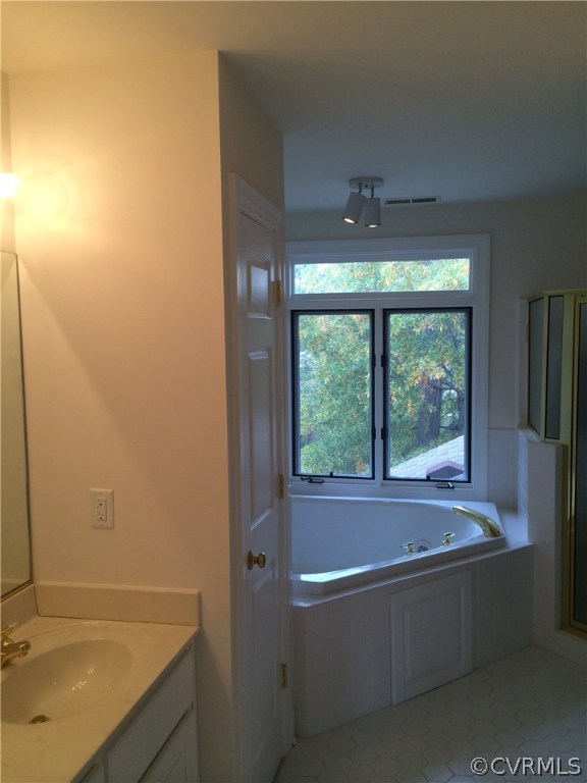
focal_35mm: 30
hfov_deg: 46.8
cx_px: 294
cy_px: 392
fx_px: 678
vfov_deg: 60.0
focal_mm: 4.12
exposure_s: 1/120
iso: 64
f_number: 2.2
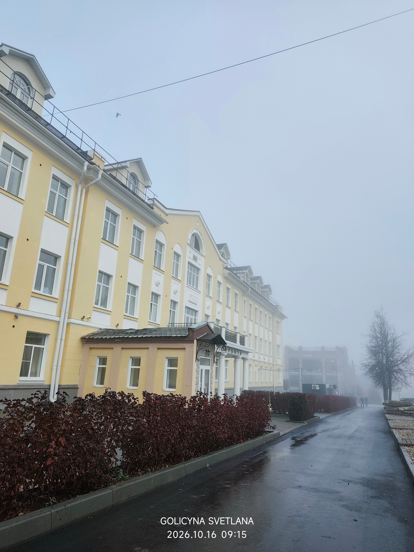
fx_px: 367
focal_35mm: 23
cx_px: 207
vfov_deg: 73.9
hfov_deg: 58.9
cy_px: 276
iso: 50
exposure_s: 1/252
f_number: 1.65
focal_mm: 6.19
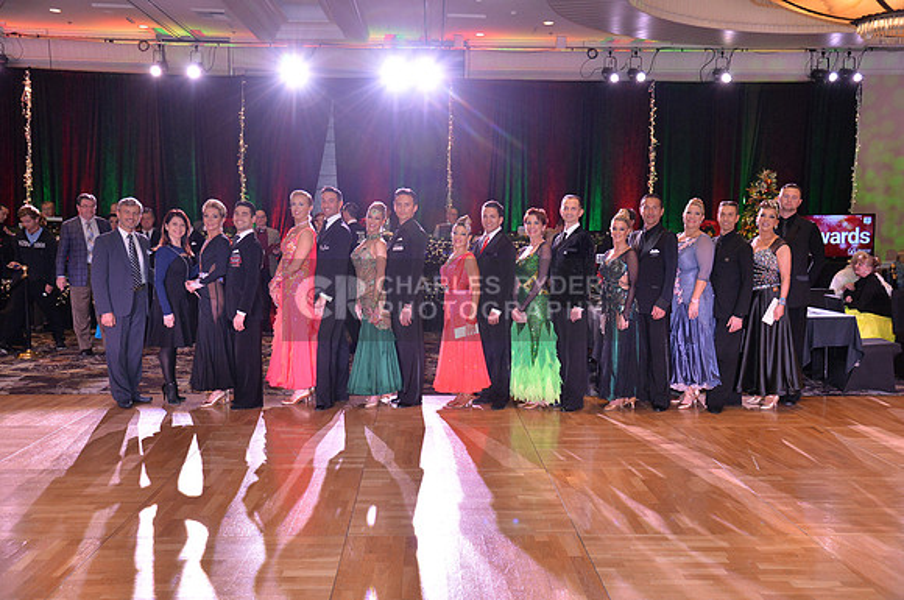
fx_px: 853
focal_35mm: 34
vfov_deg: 38.8
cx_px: 452
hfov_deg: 55.9
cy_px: 300
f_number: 5
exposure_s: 1/250
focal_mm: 34
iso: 2500
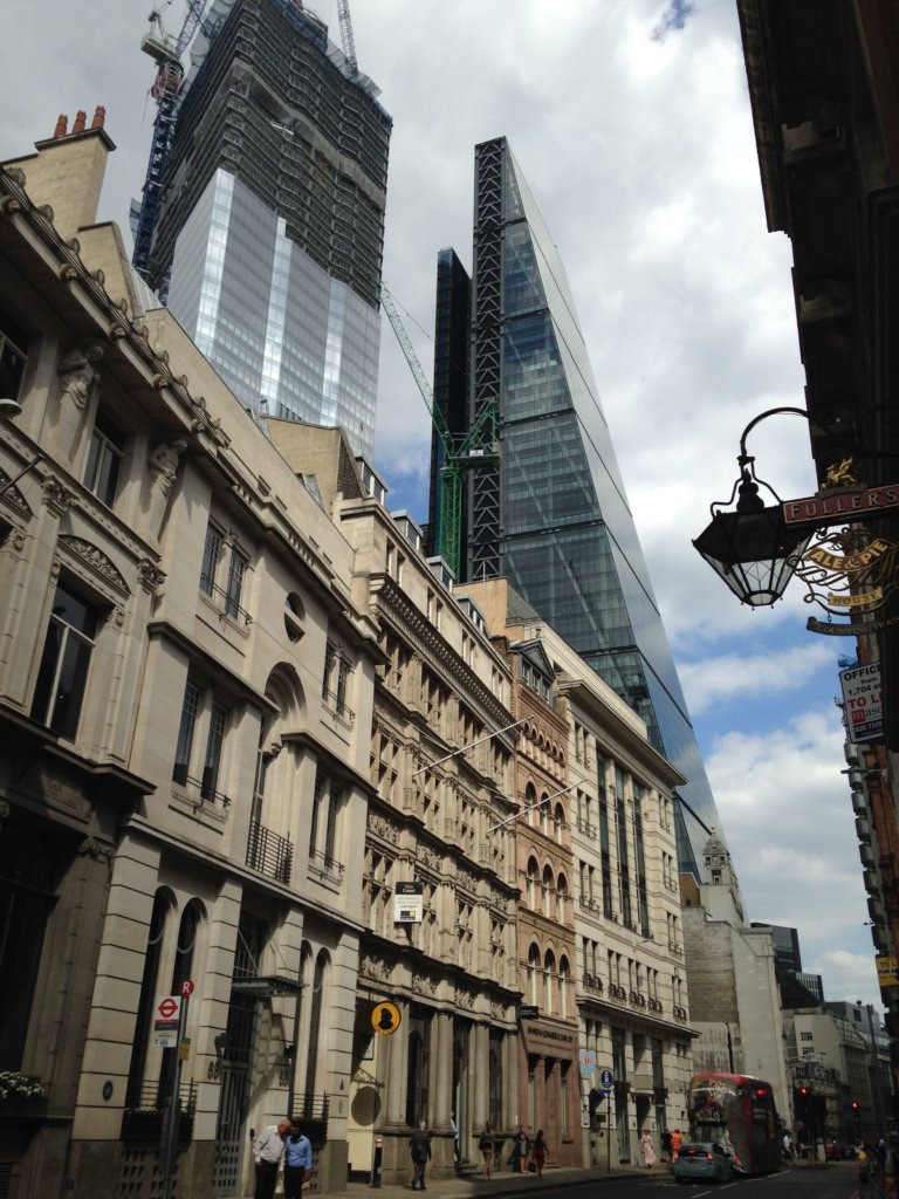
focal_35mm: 33
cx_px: 450
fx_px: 1143
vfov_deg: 55.4
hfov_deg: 42.9
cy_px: 600
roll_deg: -1.2
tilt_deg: +24.3
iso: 50
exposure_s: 1/1869
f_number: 2.4
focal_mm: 4.12
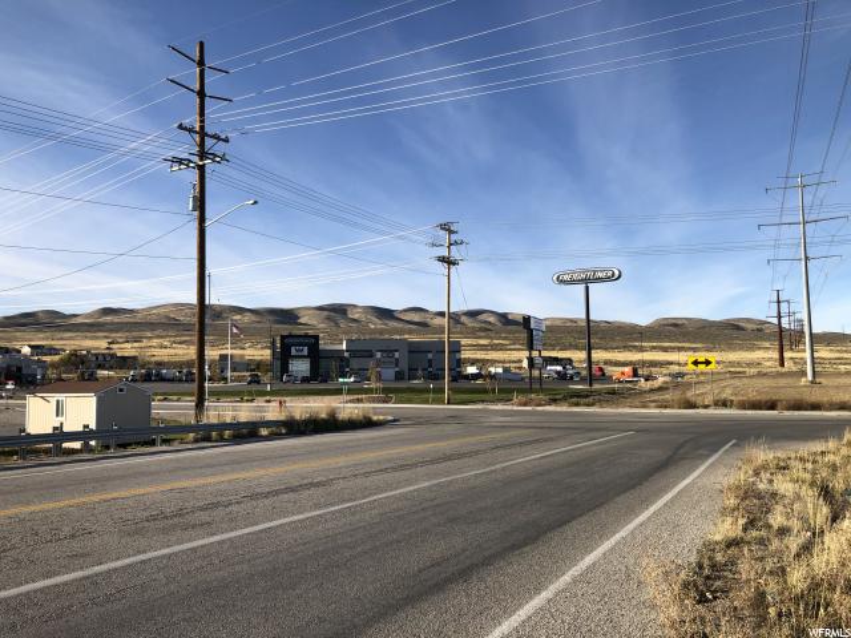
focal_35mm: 28
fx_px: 688
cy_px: 319
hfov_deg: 63.4
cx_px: 426
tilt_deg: +5.6
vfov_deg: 49.7
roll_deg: -0.2
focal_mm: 3.99
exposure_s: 1/1799
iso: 20
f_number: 1.8
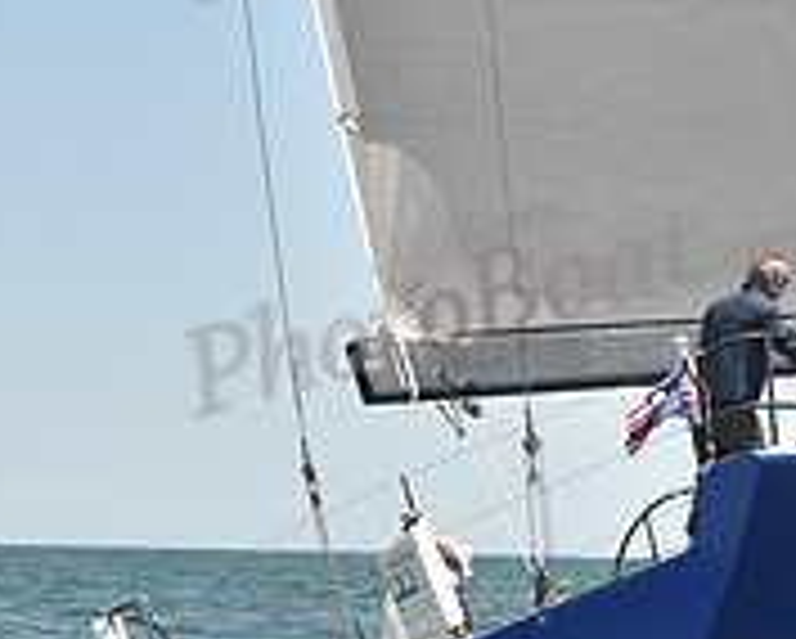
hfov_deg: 8.8
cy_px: 470
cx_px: 1057
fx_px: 5071
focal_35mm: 215
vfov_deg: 7.2
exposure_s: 1/800
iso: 250
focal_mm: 70
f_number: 4.5
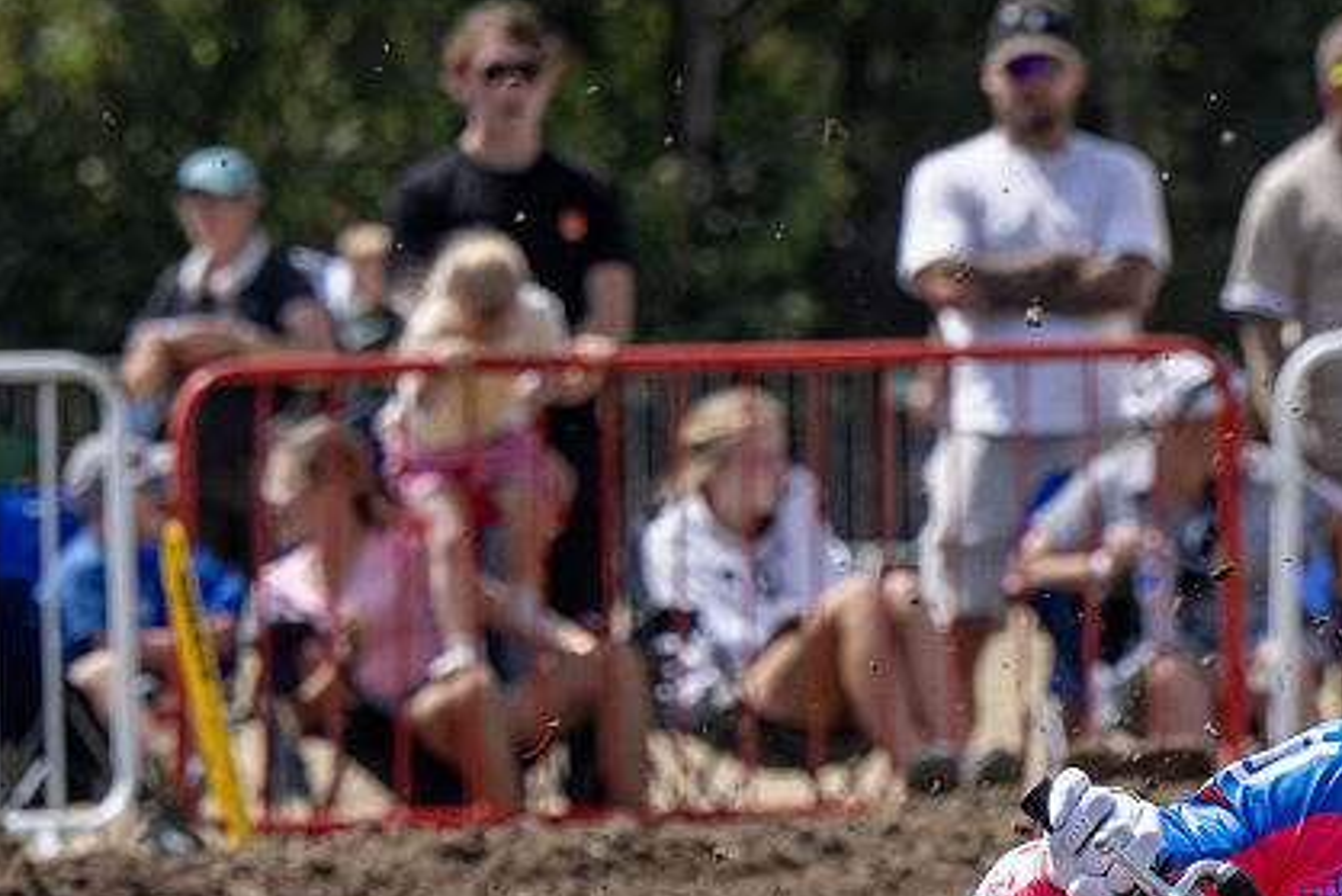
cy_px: 1236
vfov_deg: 3.4
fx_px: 14915
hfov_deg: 5.1
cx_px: 1342
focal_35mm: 400
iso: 200
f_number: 5
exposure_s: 1/1600
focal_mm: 135
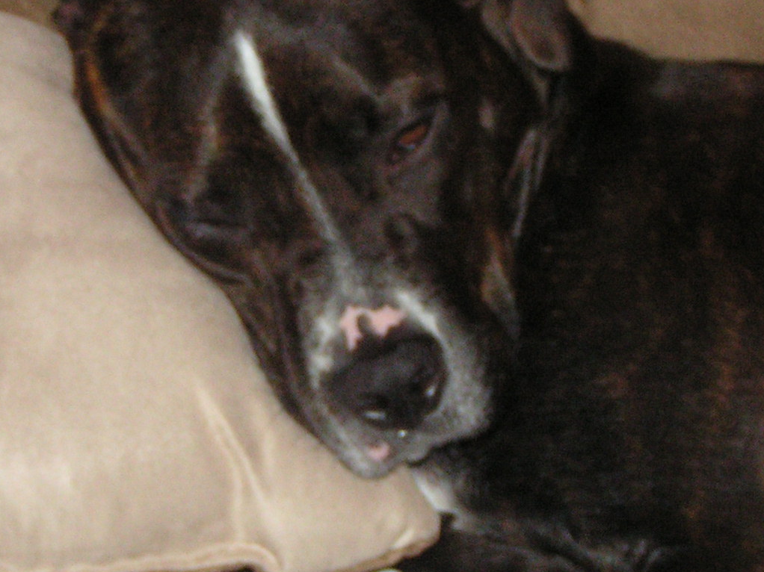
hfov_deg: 13.3
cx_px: 365
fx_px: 3288
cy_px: 345
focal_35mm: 149
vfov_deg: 10.0
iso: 200
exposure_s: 1/80
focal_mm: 11.1
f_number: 3.2
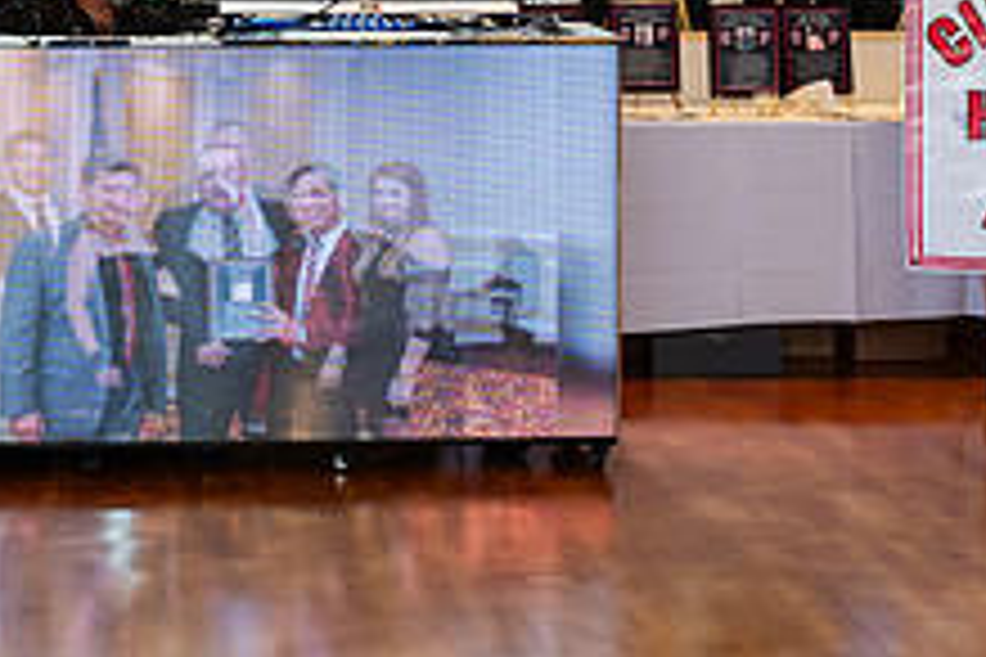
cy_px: -54
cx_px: 284
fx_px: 3177
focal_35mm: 116
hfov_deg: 17.6
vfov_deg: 11.6
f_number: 3.2
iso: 1250
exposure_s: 1/160
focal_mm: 43
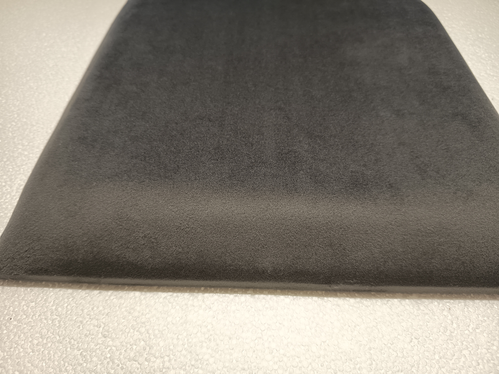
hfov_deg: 71.6
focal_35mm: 24
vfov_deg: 56.8
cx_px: 250
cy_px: 187
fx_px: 346
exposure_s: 1/33.3
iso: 361
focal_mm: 5.27
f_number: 1.7
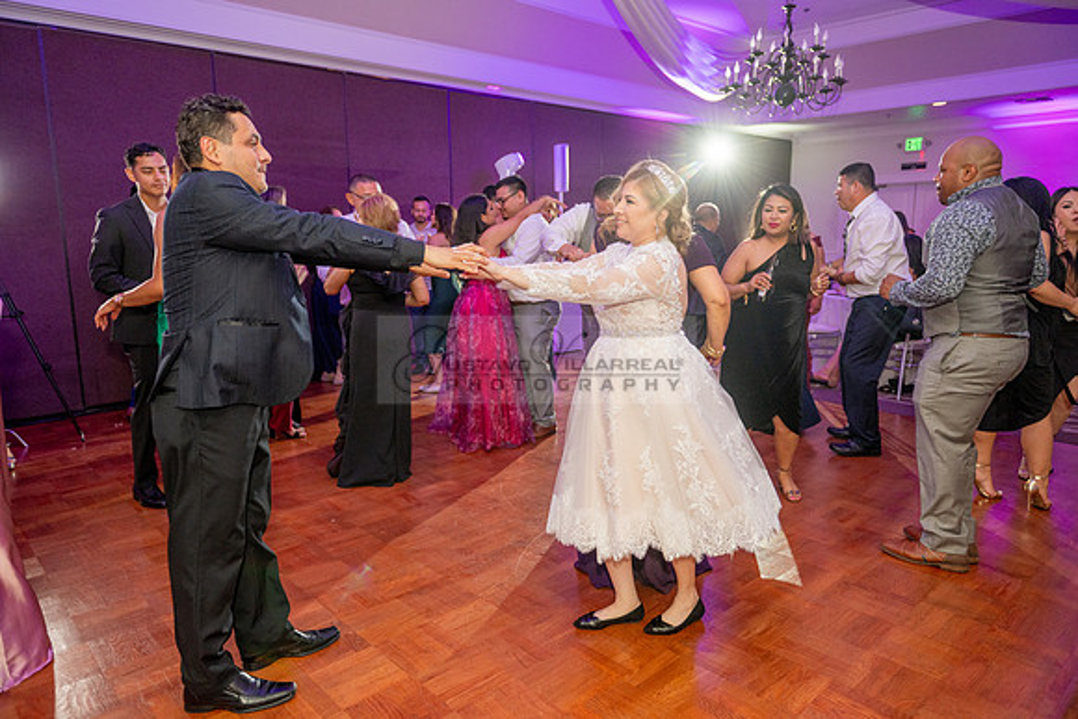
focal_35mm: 24
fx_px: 719
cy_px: 360
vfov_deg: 53.2
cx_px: 539
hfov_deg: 73.7
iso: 800
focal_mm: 24
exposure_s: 1/100
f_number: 2.8
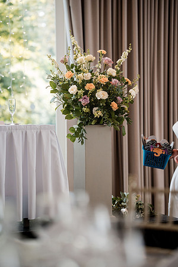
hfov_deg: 16.1
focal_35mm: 85
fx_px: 630
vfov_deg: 23.9
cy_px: 134
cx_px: 89
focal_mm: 85
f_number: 2
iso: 1600
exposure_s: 1/1000
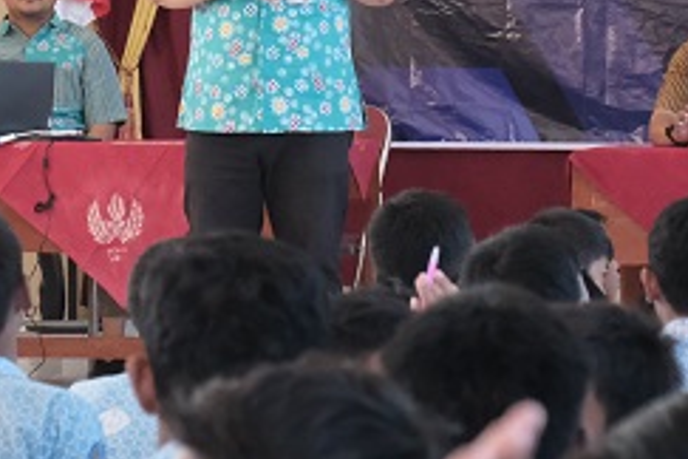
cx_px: 382
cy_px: 81
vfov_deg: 6.9
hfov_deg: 10.4
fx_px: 3784
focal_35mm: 198
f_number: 4.7
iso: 6400
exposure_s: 1/110
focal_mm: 43.9
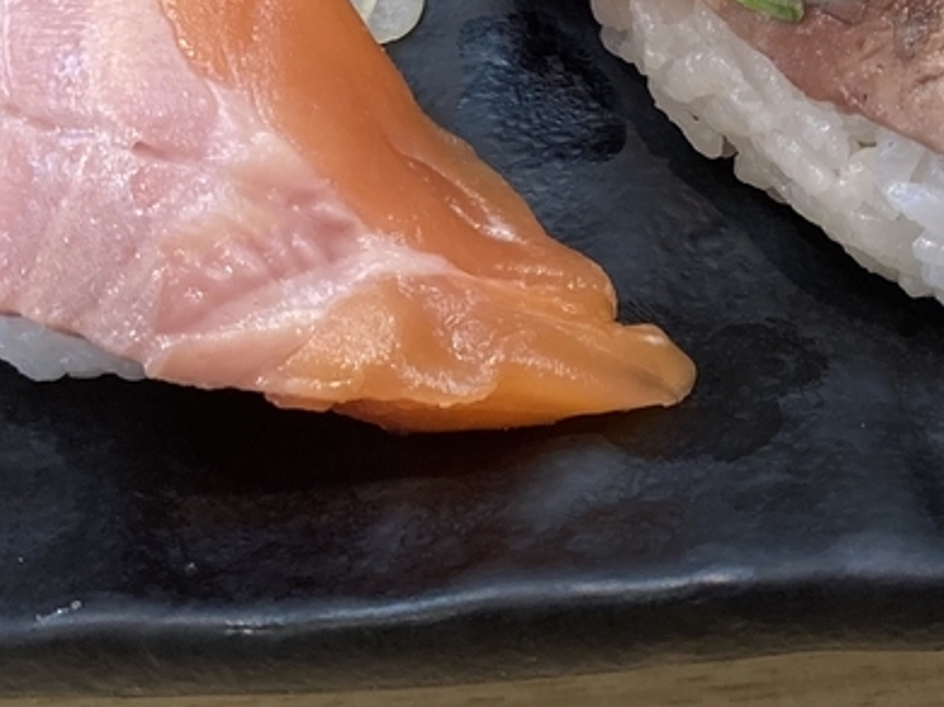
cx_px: 949
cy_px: -138
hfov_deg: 21.9
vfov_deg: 16.5
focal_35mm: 86
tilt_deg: -51.0
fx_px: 2345
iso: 160
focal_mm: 3.99
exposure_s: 1/60
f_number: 1.8
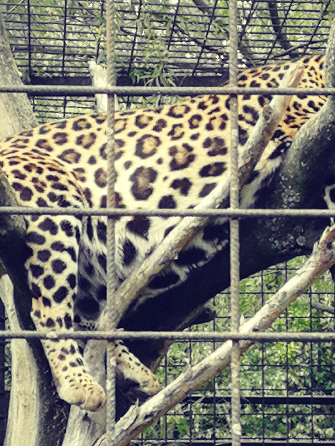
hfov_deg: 7.5
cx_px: 220
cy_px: 257
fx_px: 2542
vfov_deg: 10.0
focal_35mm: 197
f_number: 2.2
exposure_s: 1/100
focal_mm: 3.95
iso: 64
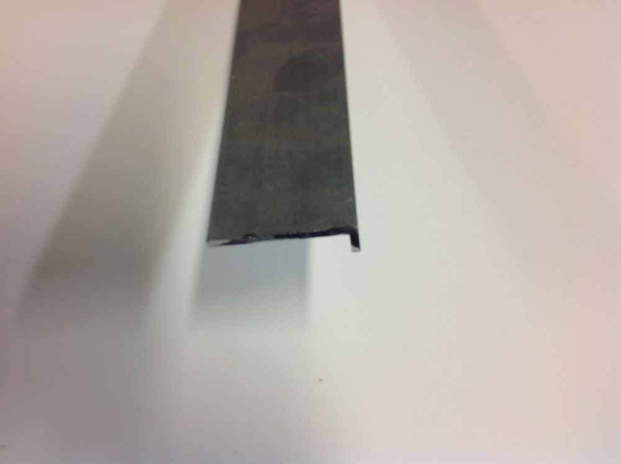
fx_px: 627
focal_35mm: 35
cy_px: 232
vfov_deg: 40.6
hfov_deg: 52.7
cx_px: 310
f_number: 2.4
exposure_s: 1/20
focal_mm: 4.28
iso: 64
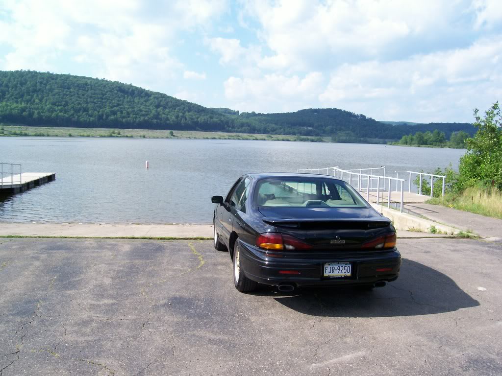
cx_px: 251
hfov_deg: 54.0
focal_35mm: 34
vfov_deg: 41.8
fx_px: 493
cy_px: 188
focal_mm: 5.6
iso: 80
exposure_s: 1/279
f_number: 5.1
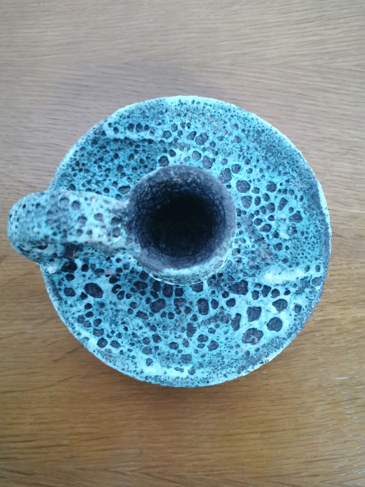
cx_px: 182
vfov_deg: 65.3
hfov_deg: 51.4
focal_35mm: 27
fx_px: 380
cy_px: 244
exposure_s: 1/16.7
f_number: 1.8
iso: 4000
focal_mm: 5.58
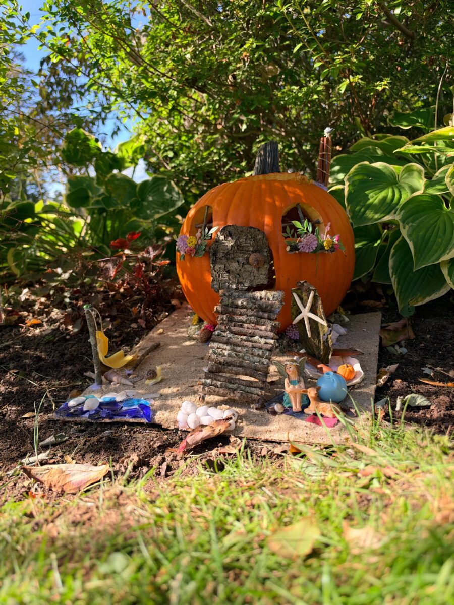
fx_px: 420
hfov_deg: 56.8
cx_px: 227
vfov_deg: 71.6
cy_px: 302
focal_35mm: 24
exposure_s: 1/699
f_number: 1.8
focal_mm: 6.93
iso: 80
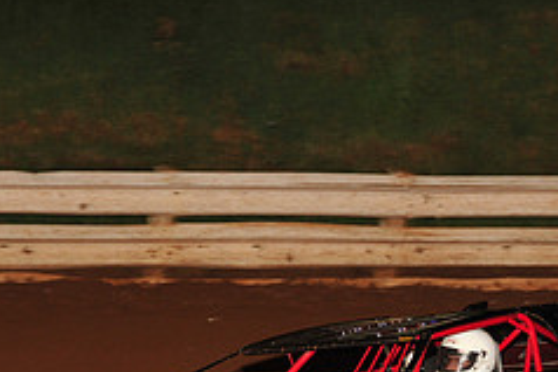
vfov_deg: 4.7
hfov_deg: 7.1
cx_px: 305
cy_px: 400
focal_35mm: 292
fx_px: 4529
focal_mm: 120
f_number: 6.3
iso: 800
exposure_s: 1/320
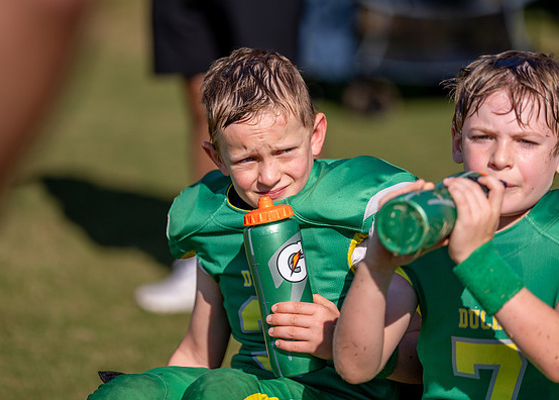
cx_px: 290
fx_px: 3208
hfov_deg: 10.0
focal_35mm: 202
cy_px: 187
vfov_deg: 7.1
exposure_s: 1/6400
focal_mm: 170
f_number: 2.8
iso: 250
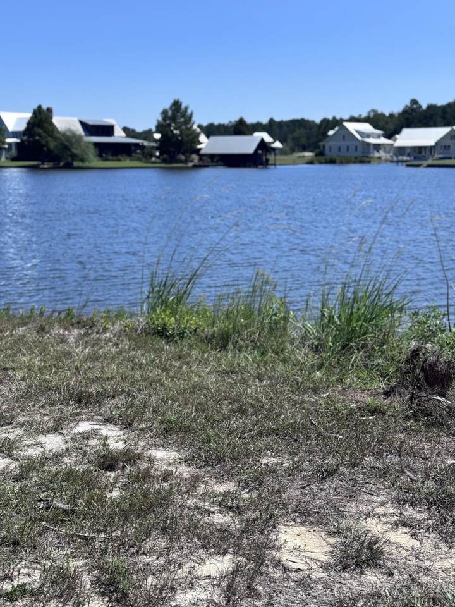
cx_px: 228
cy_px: 304
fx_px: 841
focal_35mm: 48
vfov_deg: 39.7
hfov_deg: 30.3
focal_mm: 6.76
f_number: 1.78
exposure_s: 1/4608
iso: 64
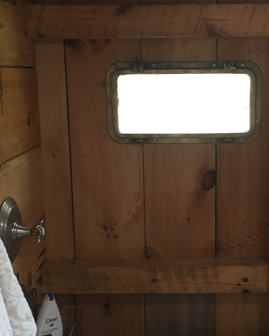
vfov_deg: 36.0
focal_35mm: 52
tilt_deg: -11.6
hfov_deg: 29.0
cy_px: 179
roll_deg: +0.7
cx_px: 177
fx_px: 517
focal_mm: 4.15
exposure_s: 1/30
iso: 100
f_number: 2.2
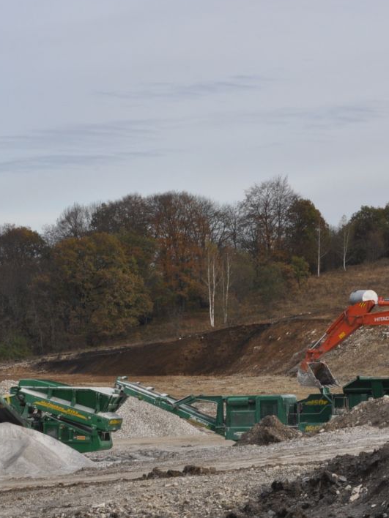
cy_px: 270
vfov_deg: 15.5
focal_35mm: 127
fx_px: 1903
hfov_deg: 11.7
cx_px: 198
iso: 640
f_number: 18
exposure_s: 1/200
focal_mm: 48
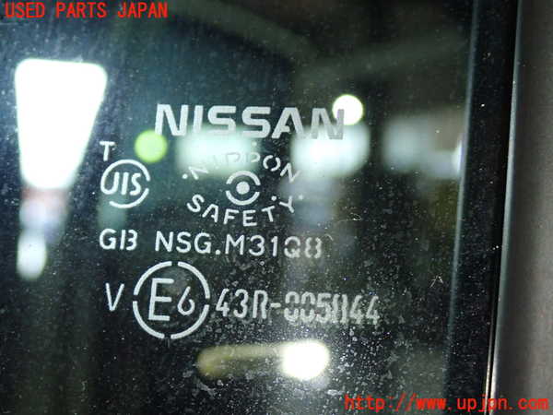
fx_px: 990
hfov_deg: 31.2
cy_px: 208
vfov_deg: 23.7
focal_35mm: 62
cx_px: 276
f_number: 3.6
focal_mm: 11.09
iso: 800
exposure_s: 1/60
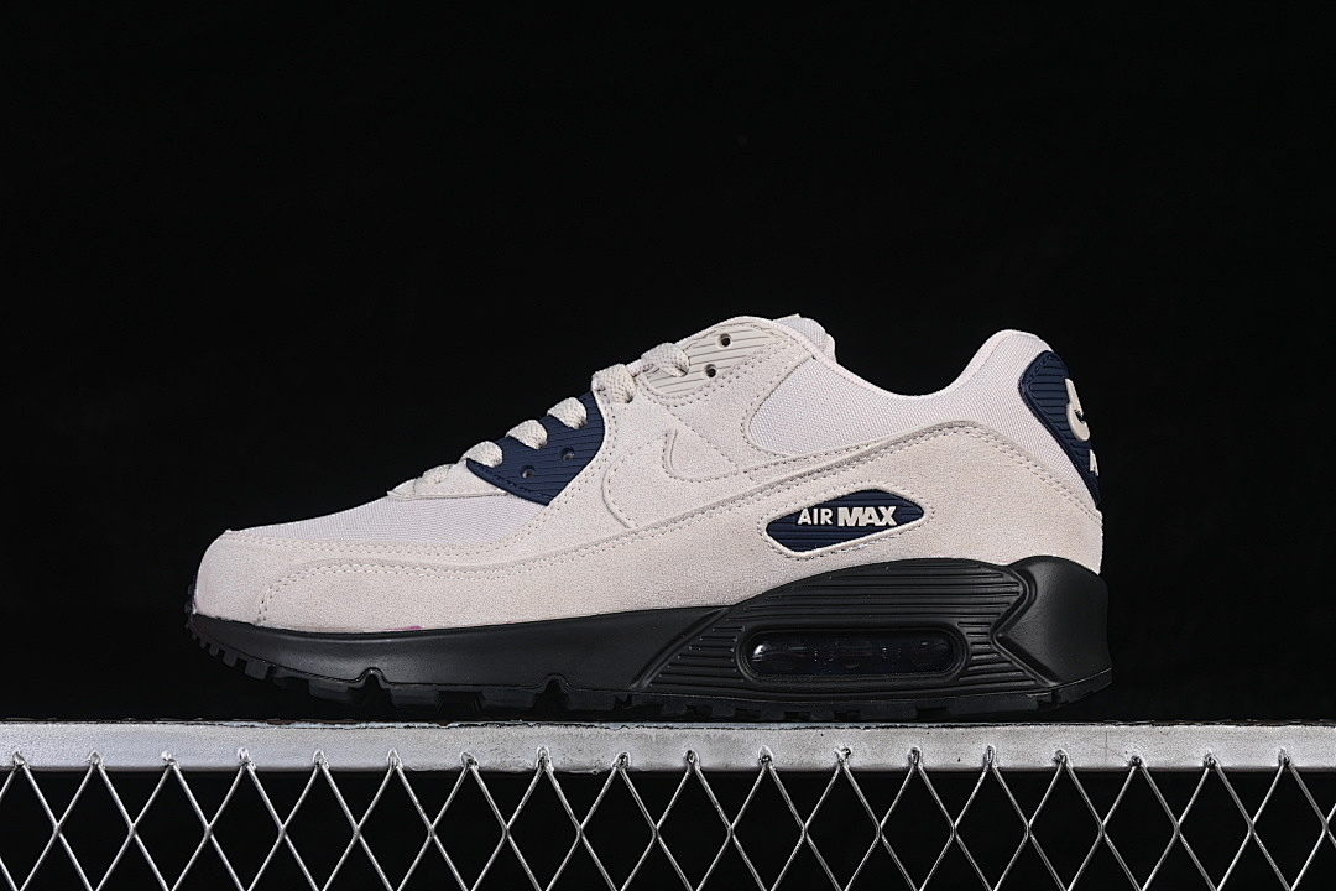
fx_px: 2783
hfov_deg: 27.0
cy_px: 446
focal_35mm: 75
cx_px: 668
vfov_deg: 18.2
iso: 160
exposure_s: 1/80
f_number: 8
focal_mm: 50
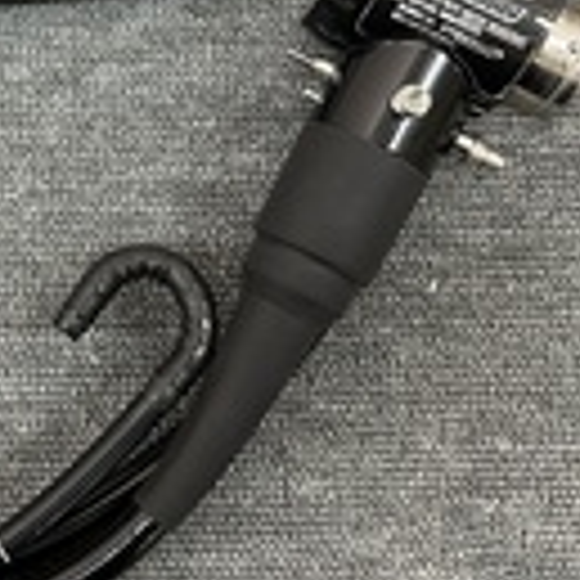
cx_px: -94
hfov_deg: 24.0
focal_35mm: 66
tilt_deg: -78.3
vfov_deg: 25.6
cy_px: 103
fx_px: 1251
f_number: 1.78
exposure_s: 1/120
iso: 200
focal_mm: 6.86
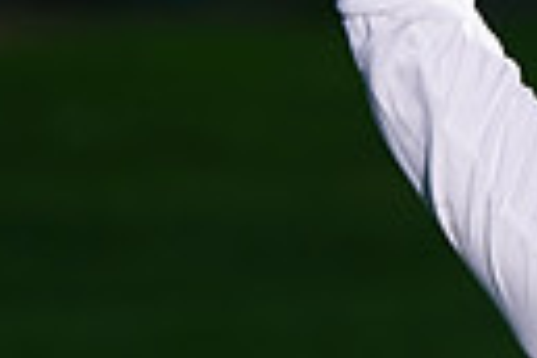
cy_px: -135
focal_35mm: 794
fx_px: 11843
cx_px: 928
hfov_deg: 2.6
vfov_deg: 1.7
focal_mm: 177
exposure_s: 1/160
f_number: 7.1
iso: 320
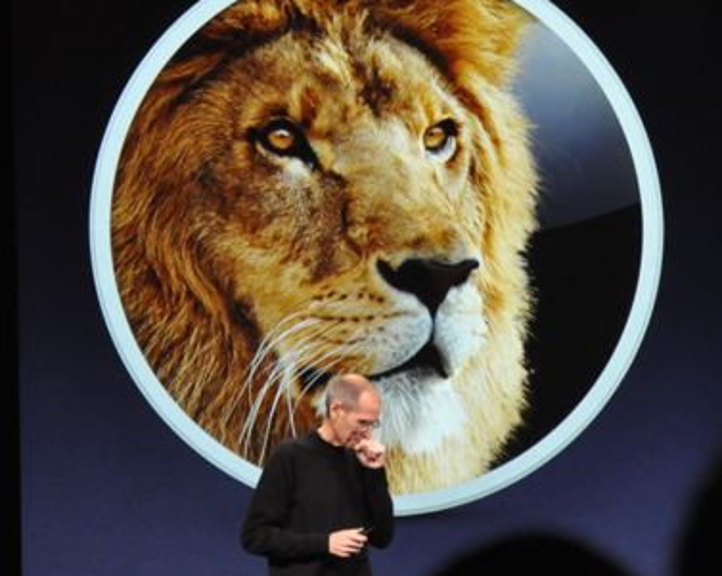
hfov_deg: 6.5
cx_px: 333
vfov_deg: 5.2
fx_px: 6362
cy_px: 407
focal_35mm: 298
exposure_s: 1/50
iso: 1600
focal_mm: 105
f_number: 5.6
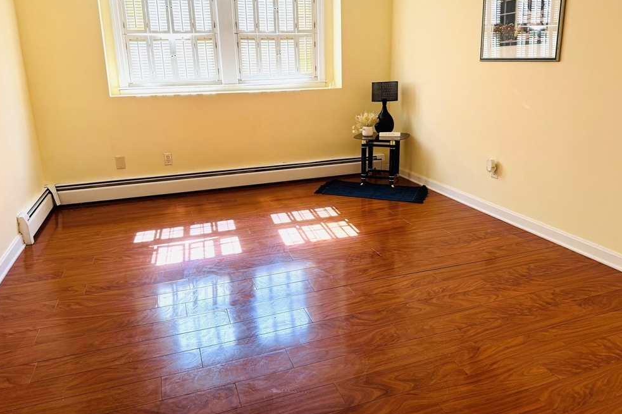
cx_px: 309
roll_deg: +0.6
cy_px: 181
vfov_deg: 49.4
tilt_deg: -15.4
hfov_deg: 69.4
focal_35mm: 26
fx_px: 449
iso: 100
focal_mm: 6.76
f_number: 1.78
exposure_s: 1/120
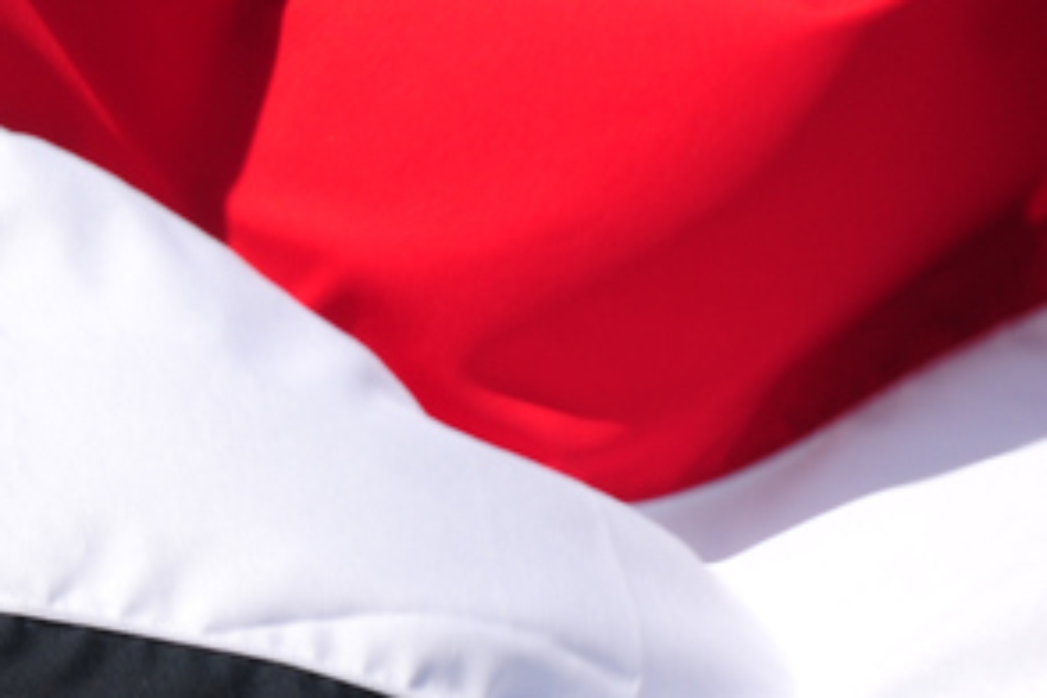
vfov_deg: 1.1
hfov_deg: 1.6
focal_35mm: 1281
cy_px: 280
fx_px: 37253
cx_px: -191
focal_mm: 200
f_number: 7.1
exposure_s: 1/400
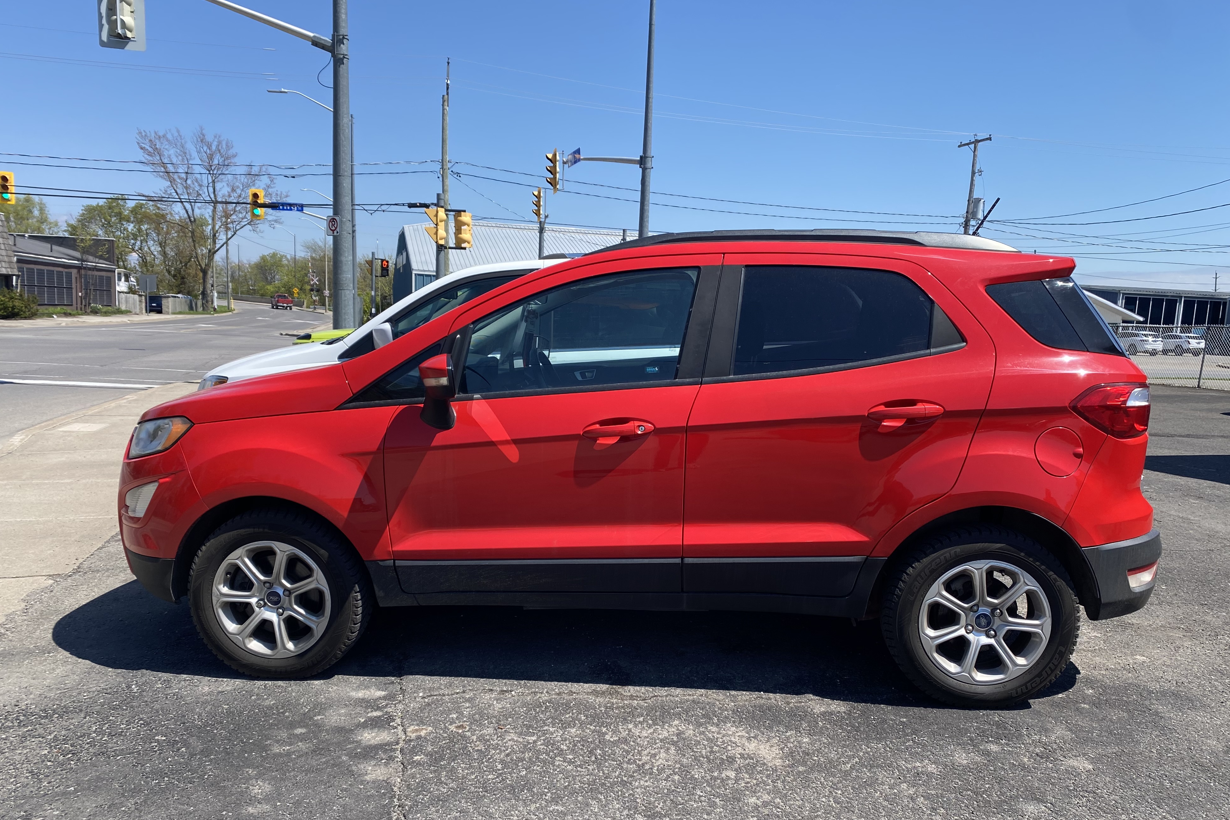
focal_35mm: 28
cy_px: 466
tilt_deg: -10.0
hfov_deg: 65.5
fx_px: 957
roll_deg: -2.0
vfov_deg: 46.3
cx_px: 609
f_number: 1.8
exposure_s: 1/2183
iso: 32
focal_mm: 4.25
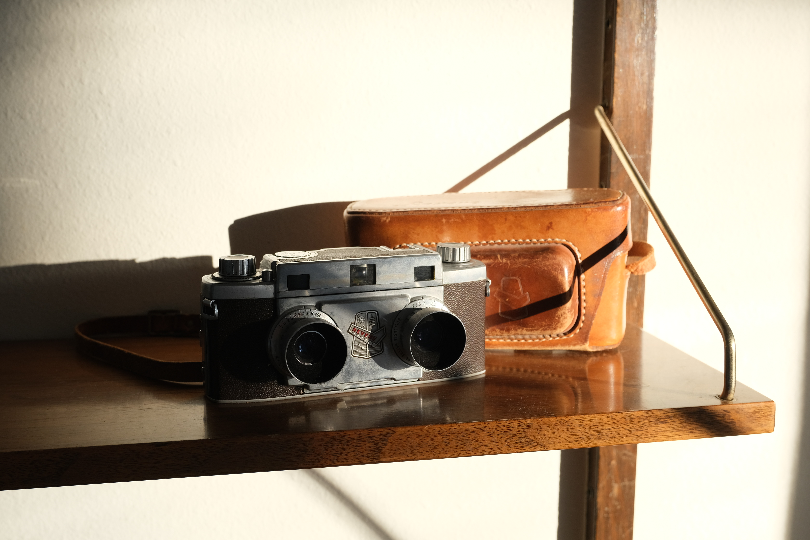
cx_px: 405
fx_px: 967
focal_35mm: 43
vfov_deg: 31.2
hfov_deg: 45.4
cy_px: 270
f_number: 5.6
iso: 320
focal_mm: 28.8
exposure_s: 1/85
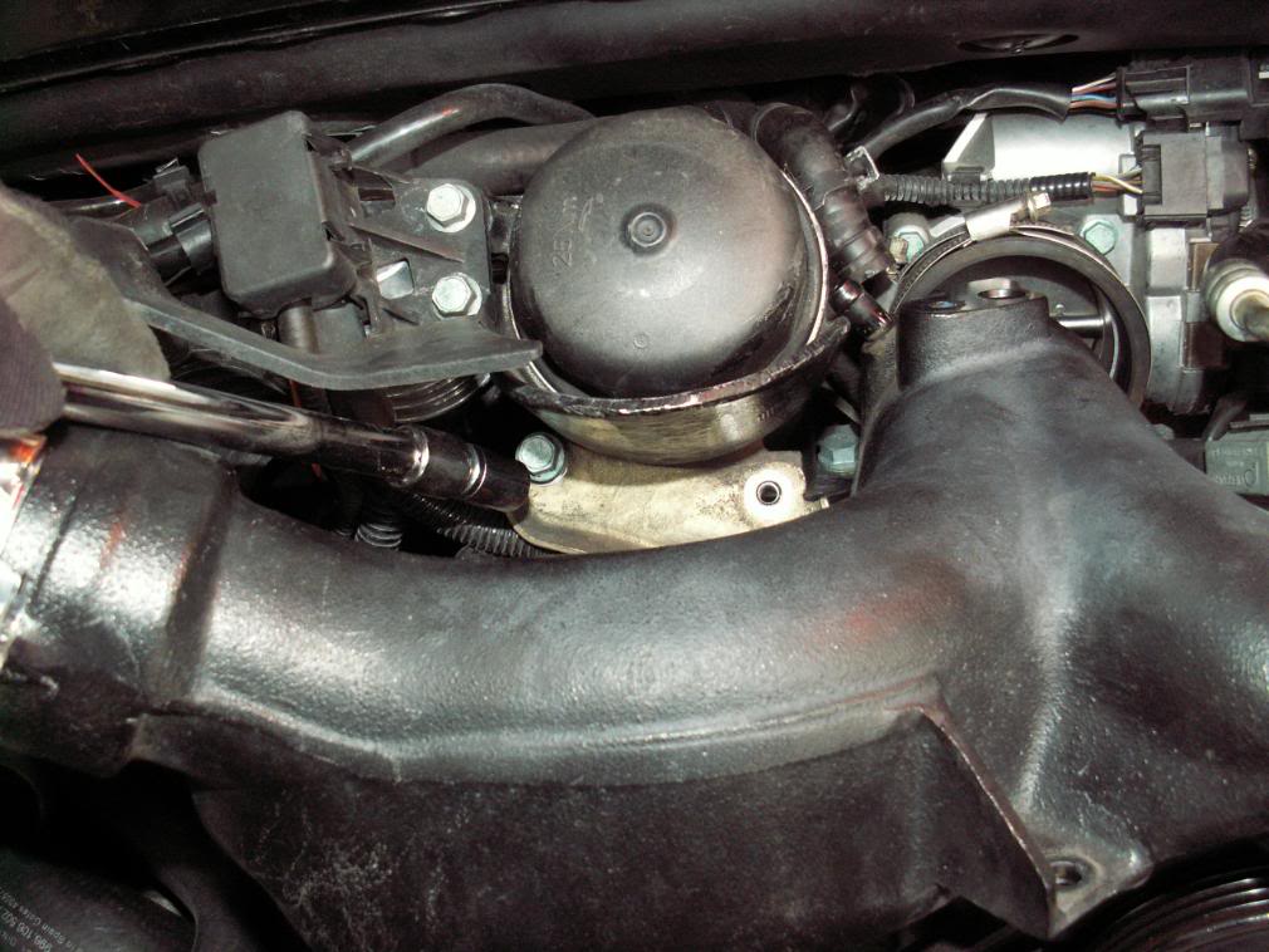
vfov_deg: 40.7
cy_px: 476
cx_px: 634
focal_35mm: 35
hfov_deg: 52.6
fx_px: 1283
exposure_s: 1/40
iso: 160
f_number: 2.8
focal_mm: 5.86
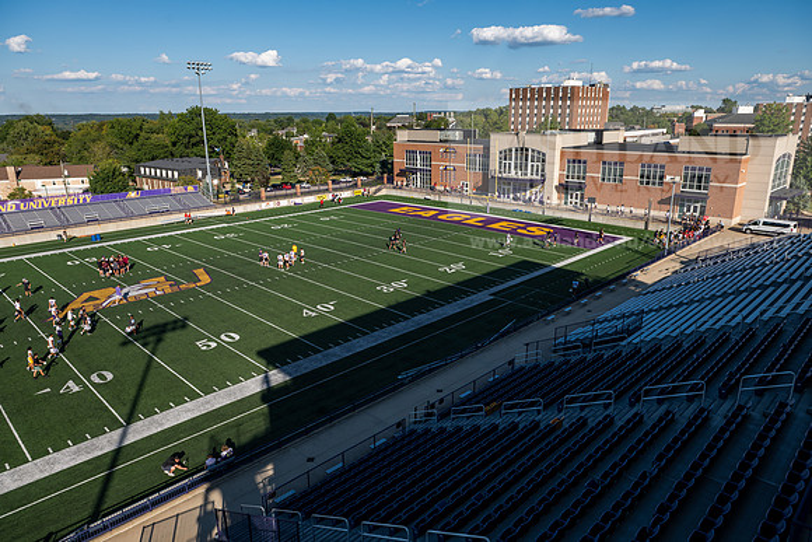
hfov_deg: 73.7
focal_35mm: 24
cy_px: 271
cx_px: 406
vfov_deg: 53.2
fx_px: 541
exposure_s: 1/400
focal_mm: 24
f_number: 5.6
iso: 100
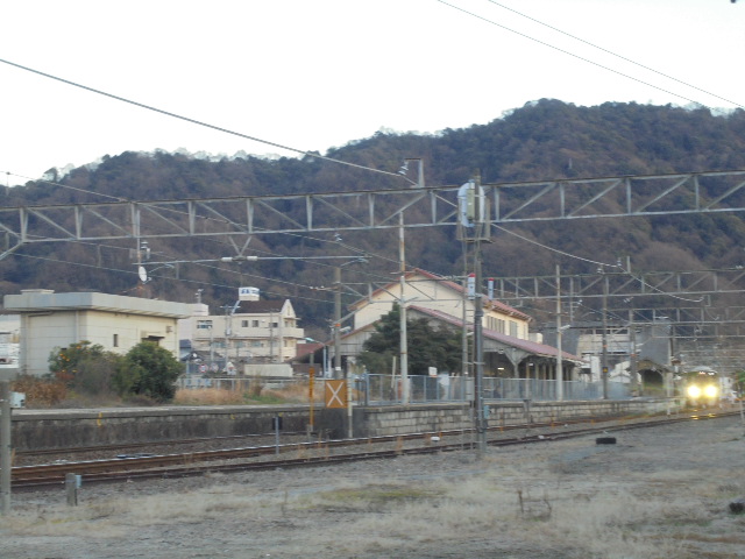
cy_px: 280
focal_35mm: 73
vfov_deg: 20.2
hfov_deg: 26.7
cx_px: 372
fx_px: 1571
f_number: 6.1
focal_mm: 13.1
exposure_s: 1/30
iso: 250
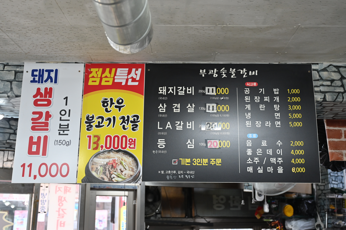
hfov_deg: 48.5
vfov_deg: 33.4
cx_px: 173
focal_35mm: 40
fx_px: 384
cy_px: 115
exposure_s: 1/200
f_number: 4
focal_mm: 40
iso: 1250
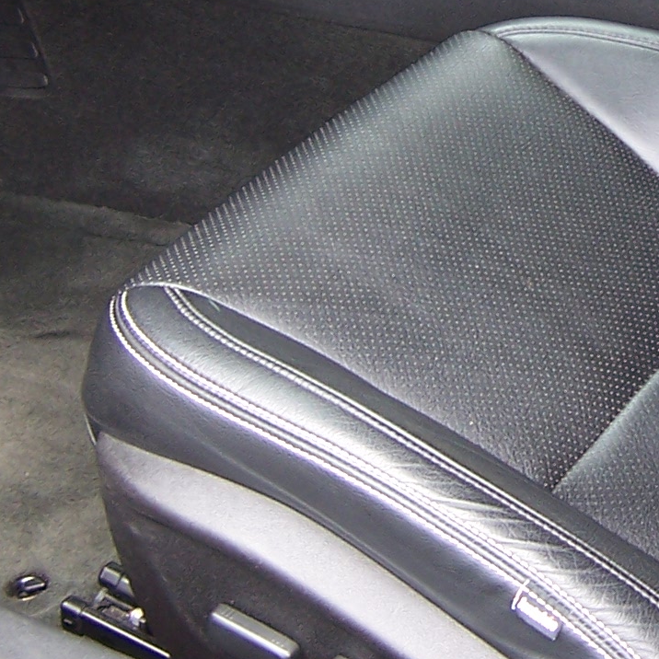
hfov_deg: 16.3
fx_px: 2262
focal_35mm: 105
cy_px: -3
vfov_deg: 16.2
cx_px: 640
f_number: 3.4
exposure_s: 1/30
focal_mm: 5.5
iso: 80
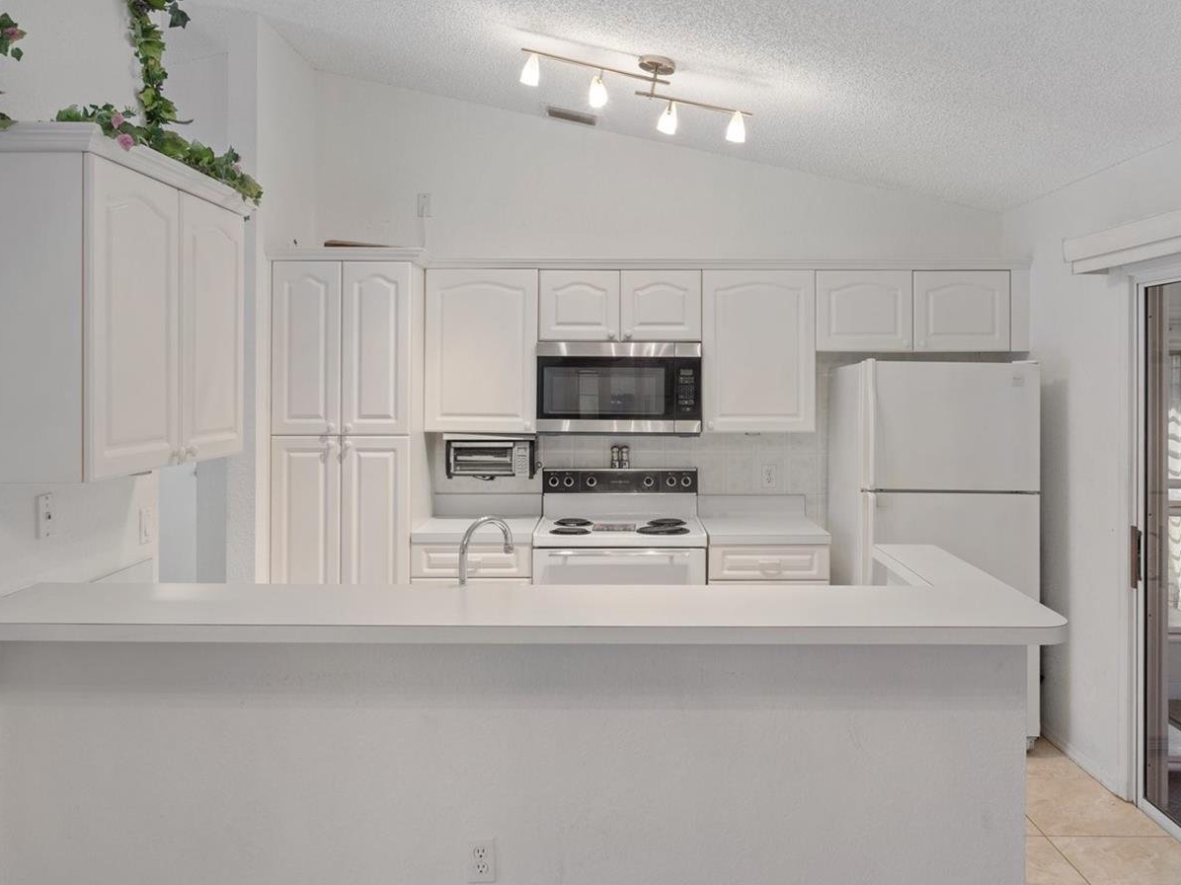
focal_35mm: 28
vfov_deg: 49.3
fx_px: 961
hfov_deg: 63.1
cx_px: 618
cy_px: 376
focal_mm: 14.6
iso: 250
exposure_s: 1/1.25
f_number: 8
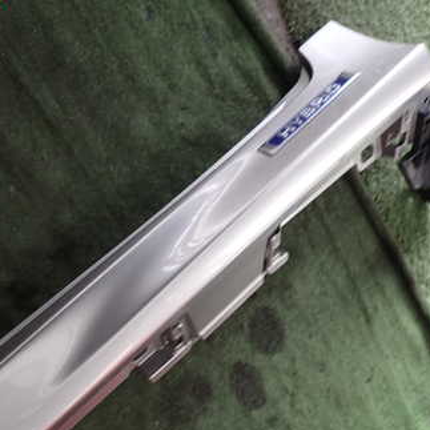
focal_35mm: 41
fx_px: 576
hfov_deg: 40.6
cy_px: 278
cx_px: 154
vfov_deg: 40.5
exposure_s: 1/30
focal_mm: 4.5
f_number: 2
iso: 200
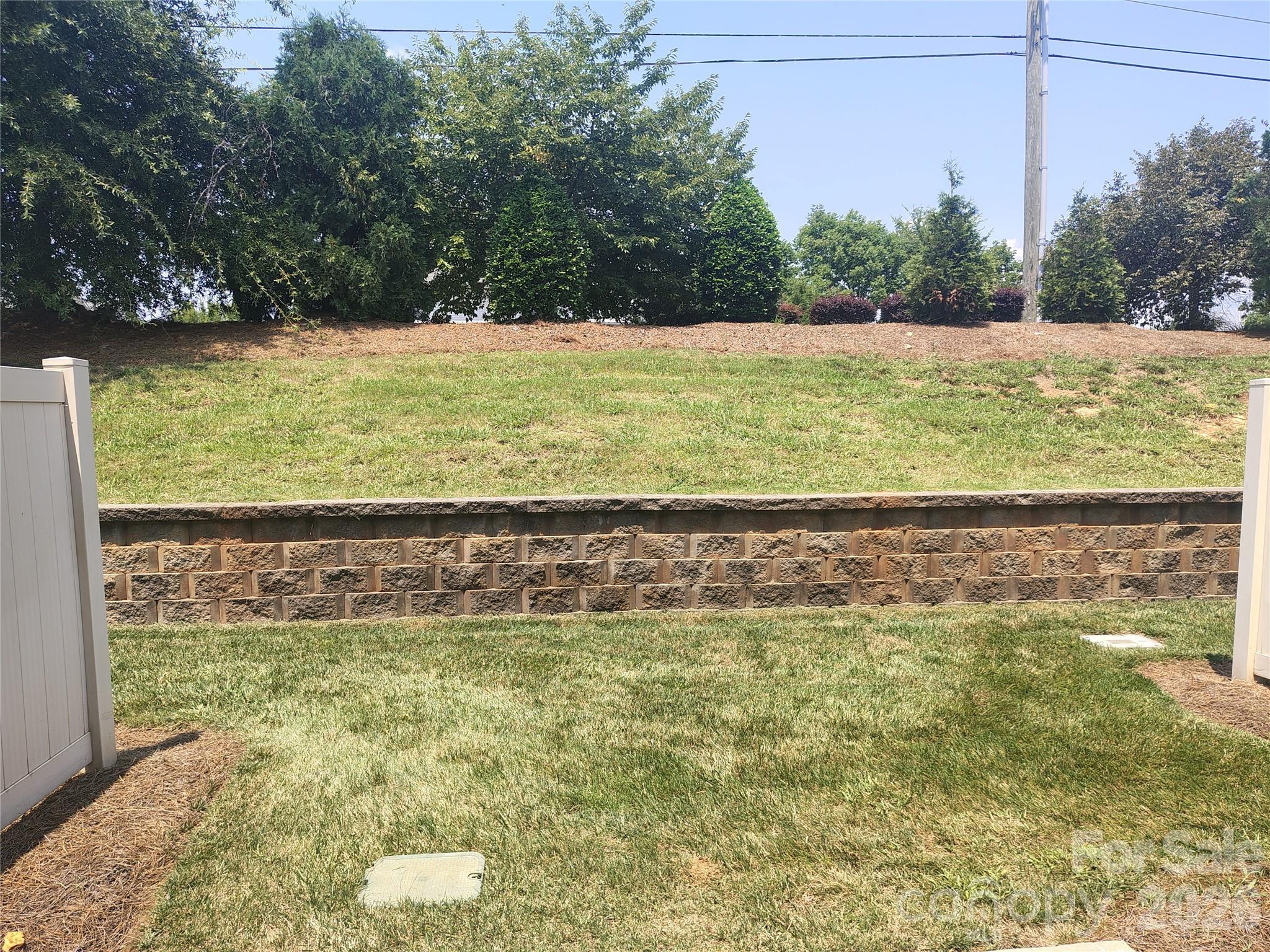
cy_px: 476
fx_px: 881
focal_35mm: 24
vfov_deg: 56.8
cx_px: 635
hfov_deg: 71.6
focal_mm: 5.56
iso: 100
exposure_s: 1/997
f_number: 1.8
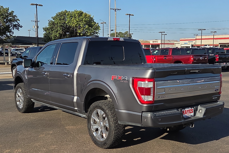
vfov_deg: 29.2
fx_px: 293
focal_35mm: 46
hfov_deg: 42.7
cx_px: 114
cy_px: 85
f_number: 1.8
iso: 25
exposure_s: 1/1429
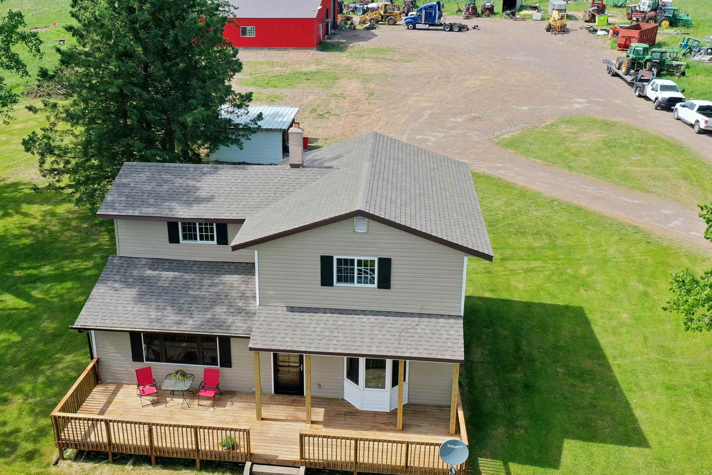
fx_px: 712
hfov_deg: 53.0
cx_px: 311
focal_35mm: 36
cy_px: 228
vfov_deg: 36.9
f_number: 5
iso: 100
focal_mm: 10.26
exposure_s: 1/240
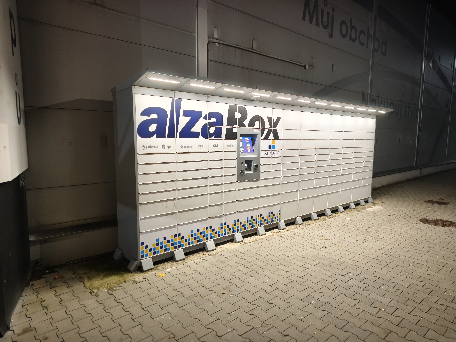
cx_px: 228
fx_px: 303
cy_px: 171
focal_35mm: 23
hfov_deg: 73.9
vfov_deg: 58.9
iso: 800
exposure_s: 1/33.3
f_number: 1.62
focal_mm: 6.45
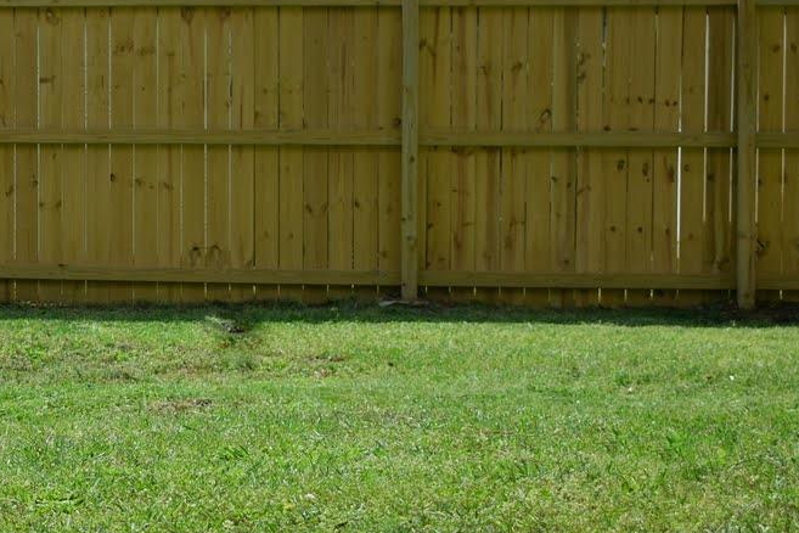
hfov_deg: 17.6
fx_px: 2513
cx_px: -10
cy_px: 413
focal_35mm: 113
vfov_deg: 12.1
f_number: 4.5
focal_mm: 31
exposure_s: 1/1250
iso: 250
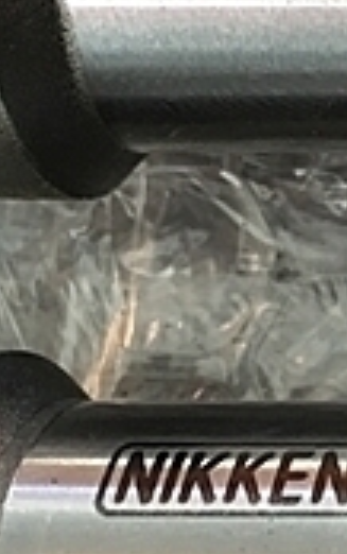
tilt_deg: -82.9
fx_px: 1707
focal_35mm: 113
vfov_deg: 18.4
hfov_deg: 10.2
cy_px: 293
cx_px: 802
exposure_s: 1/30
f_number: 2.2
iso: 80
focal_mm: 4.15
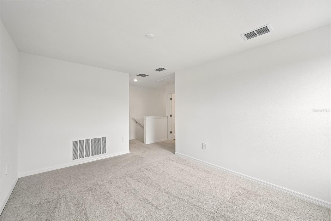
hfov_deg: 104.3
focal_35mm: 14
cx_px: 166
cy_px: 110
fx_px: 129
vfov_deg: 81.2
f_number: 8
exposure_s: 1/80
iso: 400
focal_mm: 14
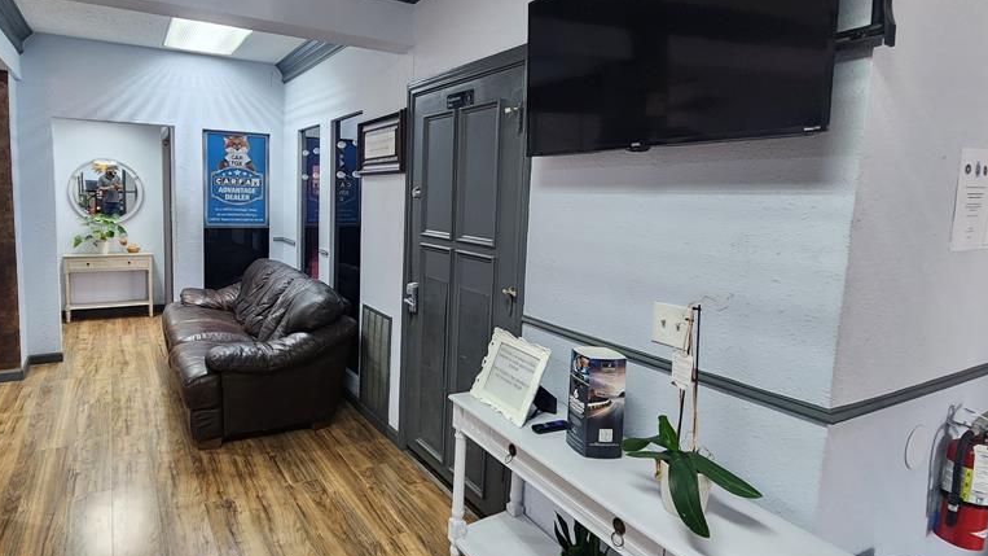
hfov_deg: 88.5
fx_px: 498
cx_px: 398
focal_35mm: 19
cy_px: 263
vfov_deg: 58.3
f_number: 2.2
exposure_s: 1/40
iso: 320
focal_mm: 2.2
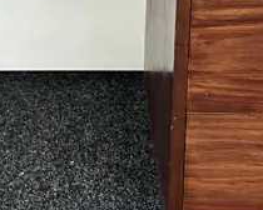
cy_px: -100
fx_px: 887
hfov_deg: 16.6
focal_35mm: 114
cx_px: 14
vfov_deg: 12.8
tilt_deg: -18.5
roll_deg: +0.8
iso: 125
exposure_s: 1/50
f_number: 1.78
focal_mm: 6.86
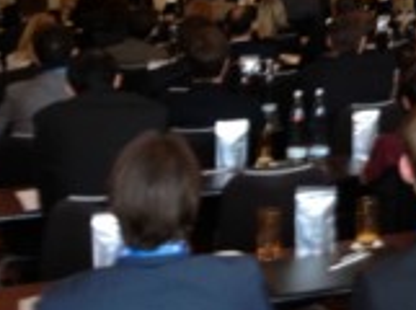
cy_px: -101
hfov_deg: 18.6
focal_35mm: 100
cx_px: 510
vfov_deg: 14.1
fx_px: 1199
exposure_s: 1/20
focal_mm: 4.28
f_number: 2.4
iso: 80
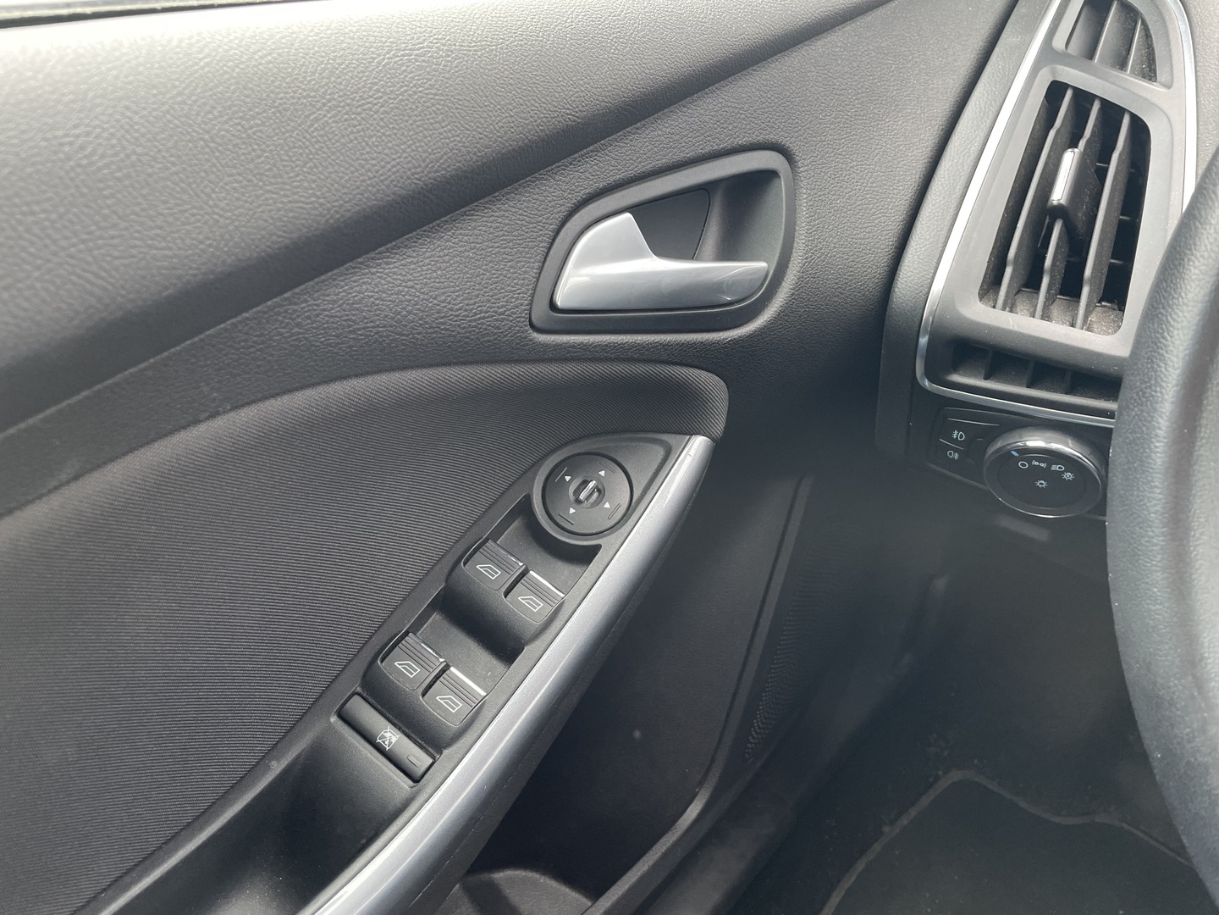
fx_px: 916
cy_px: 458
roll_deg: -1.7
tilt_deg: -35.0
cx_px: 610
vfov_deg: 53.1
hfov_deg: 67.3
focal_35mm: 26
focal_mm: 4.2
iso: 125
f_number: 1.6
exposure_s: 1/120
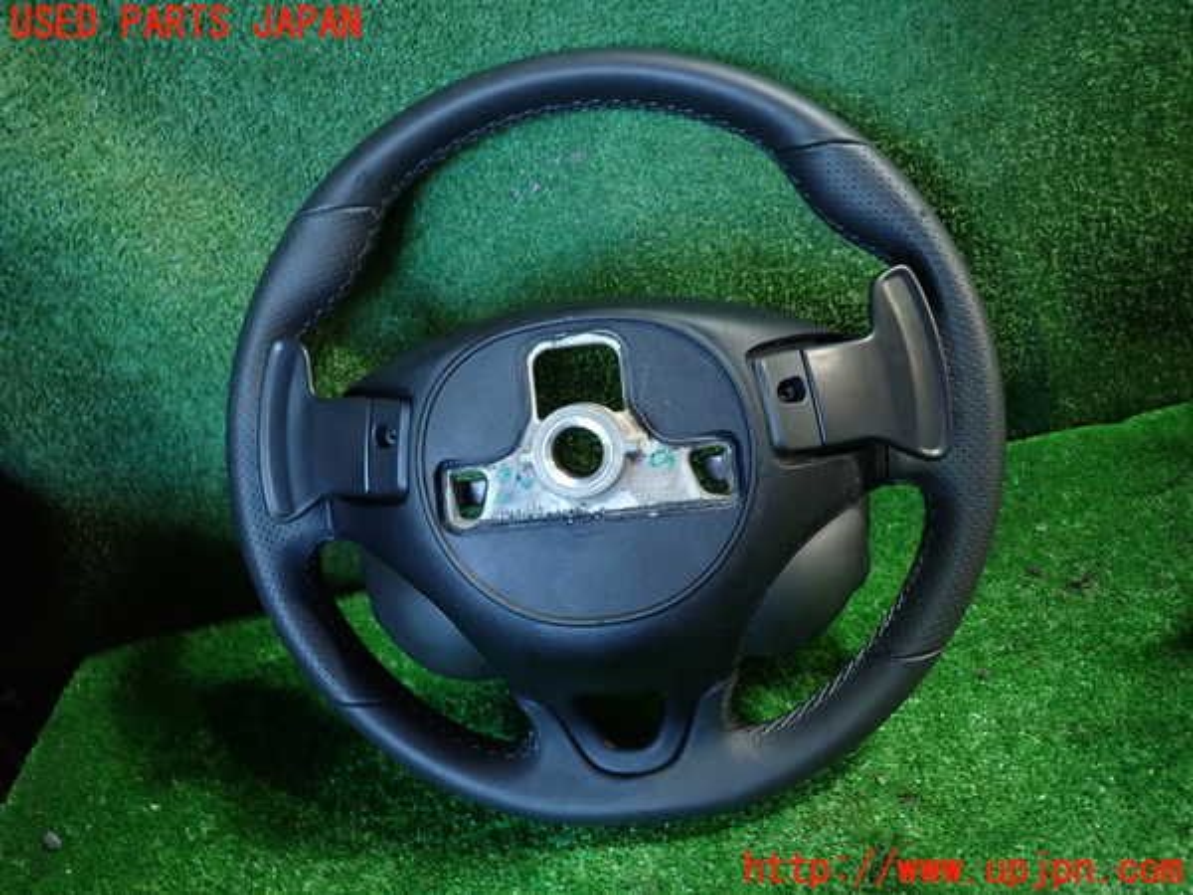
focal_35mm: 25
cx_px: 596
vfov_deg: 54.9
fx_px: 862
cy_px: 448
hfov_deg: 69.4
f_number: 2
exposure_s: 1/30
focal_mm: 4.5
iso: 200
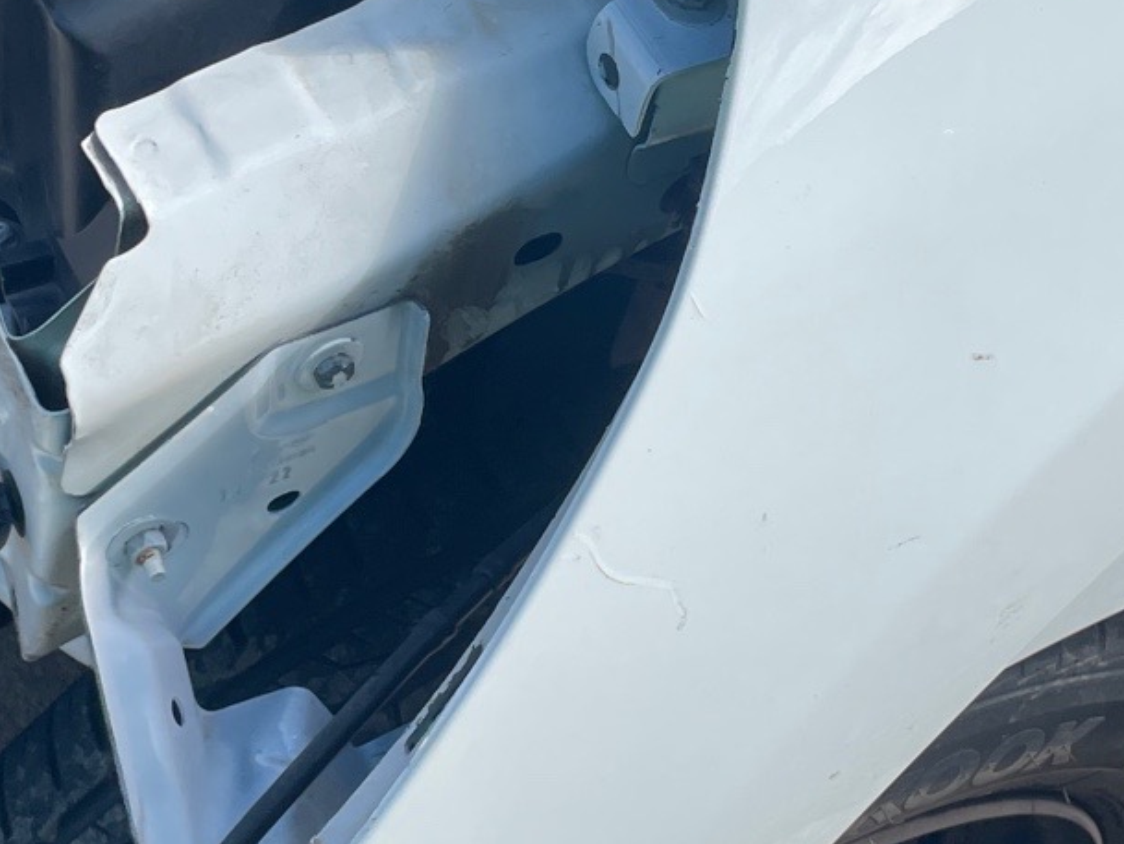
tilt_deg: -46.9
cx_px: 720
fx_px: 2663
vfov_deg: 17.9
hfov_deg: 23.8
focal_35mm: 82
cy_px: 179
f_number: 1.6
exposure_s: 1/744
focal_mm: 4.2
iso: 32
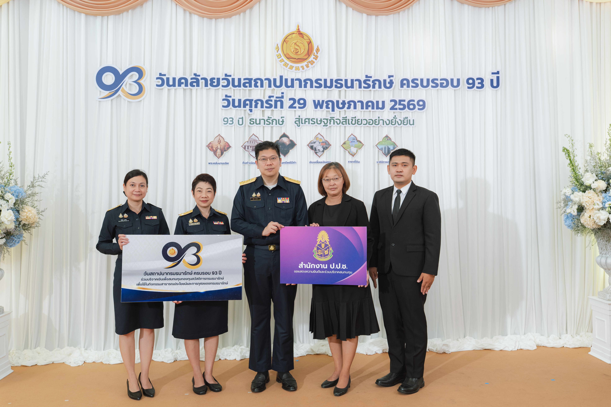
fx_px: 509
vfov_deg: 43.6
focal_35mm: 30
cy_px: 204
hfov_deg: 61.9
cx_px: 306
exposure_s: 1/125
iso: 800
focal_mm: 30
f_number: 4.5
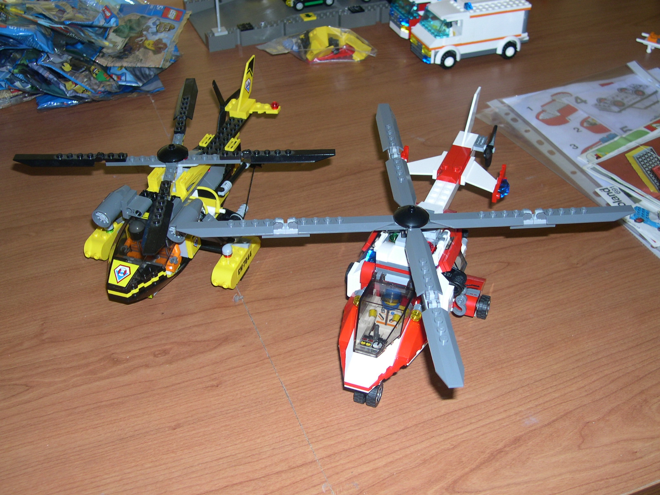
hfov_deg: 44.8
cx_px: 330
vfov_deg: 34.3
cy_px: 248
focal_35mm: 42
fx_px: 801
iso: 100
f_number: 2.9
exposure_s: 1/60
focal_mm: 9
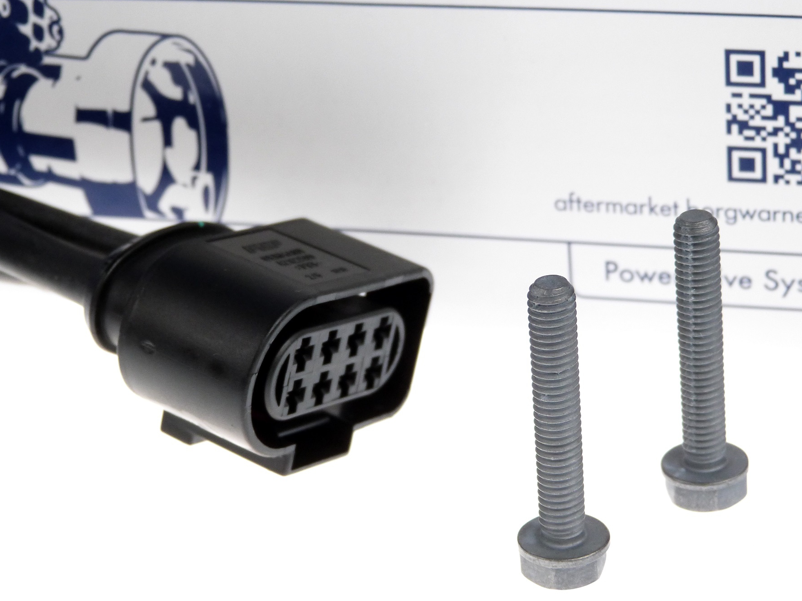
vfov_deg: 15.2
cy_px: 321
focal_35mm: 97
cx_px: 421
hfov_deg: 20.2
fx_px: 2247
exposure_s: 1/200
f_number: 3.4
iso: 200
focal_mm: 15.5
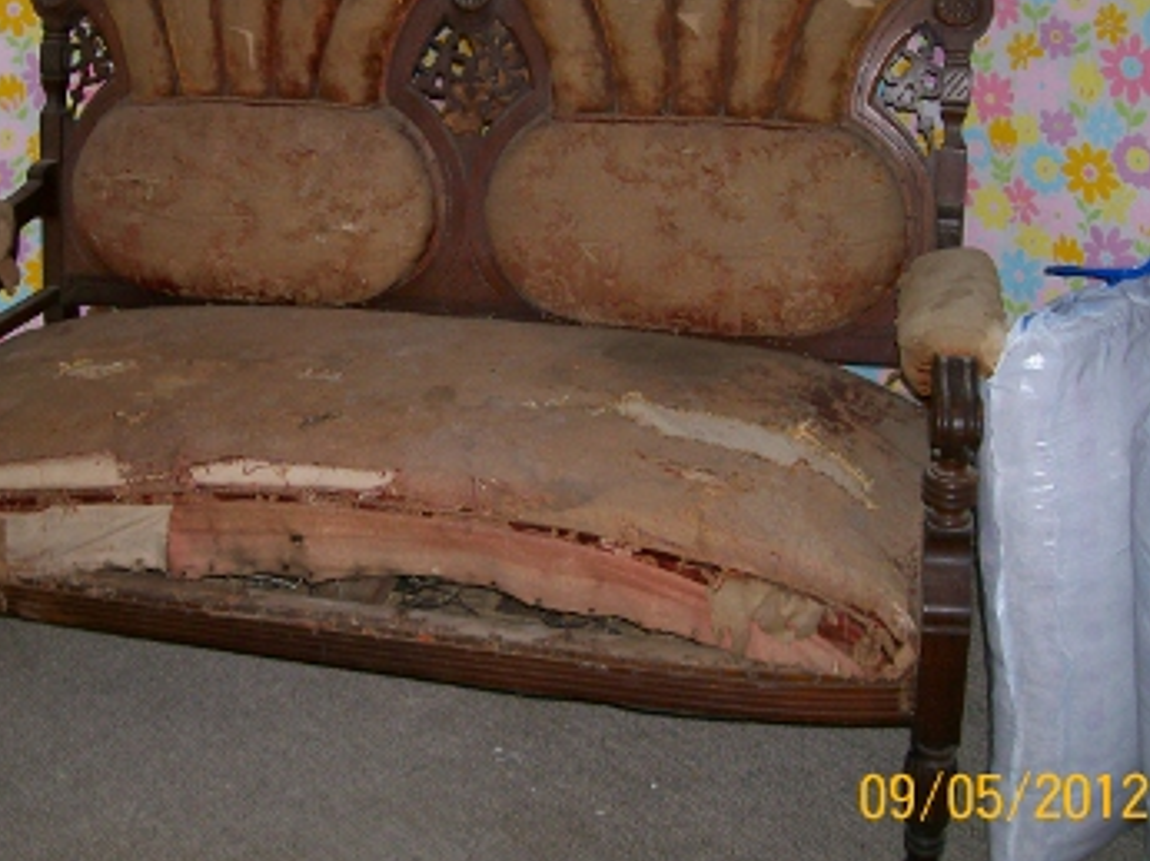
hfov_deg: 38.0
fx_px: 1660
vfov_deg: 29.0
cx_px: 432
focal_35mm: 50
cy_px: 342
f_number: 2.7
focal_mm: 6
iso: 80
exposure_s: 1/64
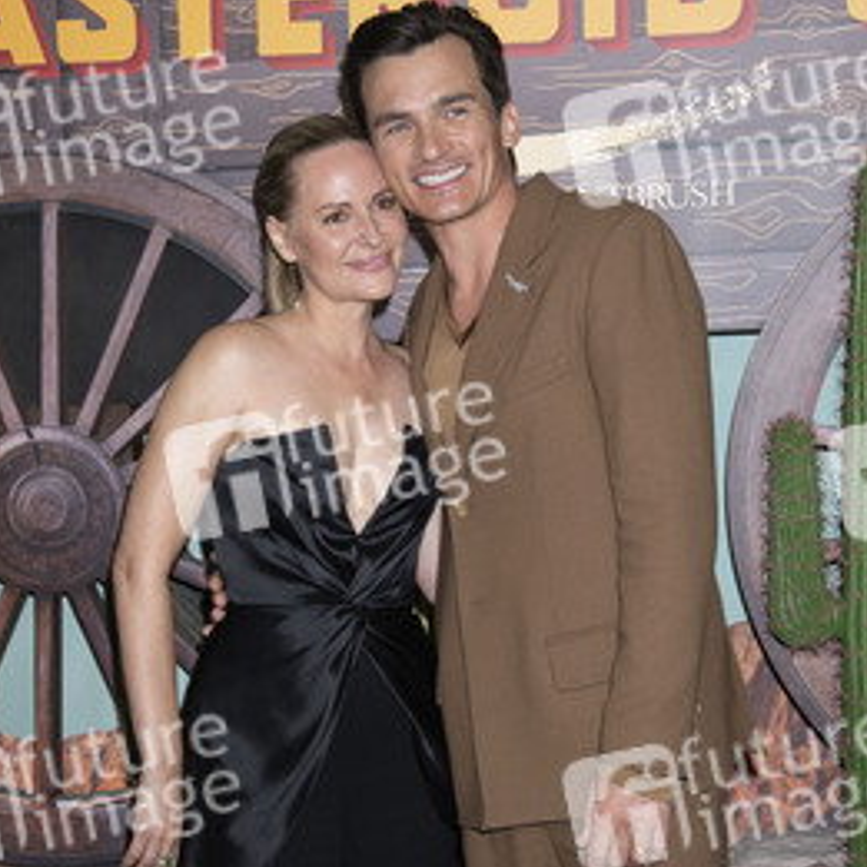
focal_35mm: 65
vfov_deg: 26.2
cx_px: 432
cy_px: 628
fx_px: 1842
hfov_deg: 26.5
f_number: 5.6
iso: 400
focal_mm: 50
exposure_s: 1/200
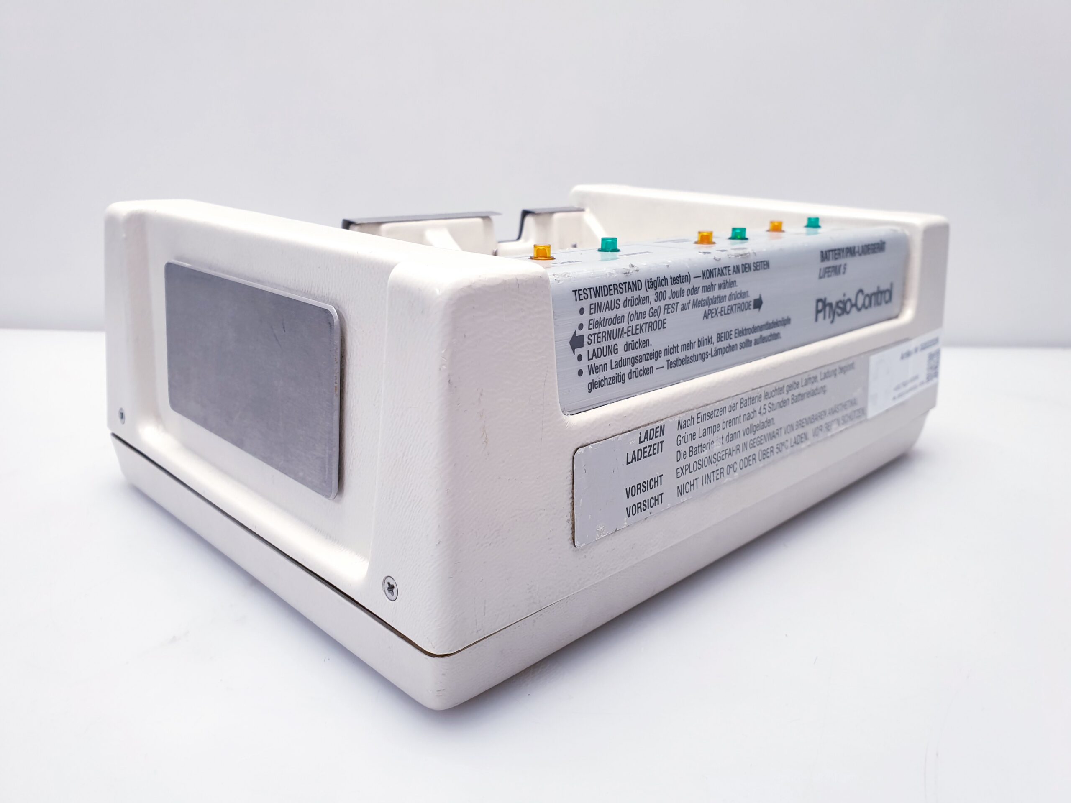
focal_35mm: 26
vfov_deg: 53.1
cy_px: 402
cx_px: 536
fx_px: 804
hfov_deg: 67.3
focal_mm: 4.3
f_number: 2.4
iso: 80
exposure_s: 1/50
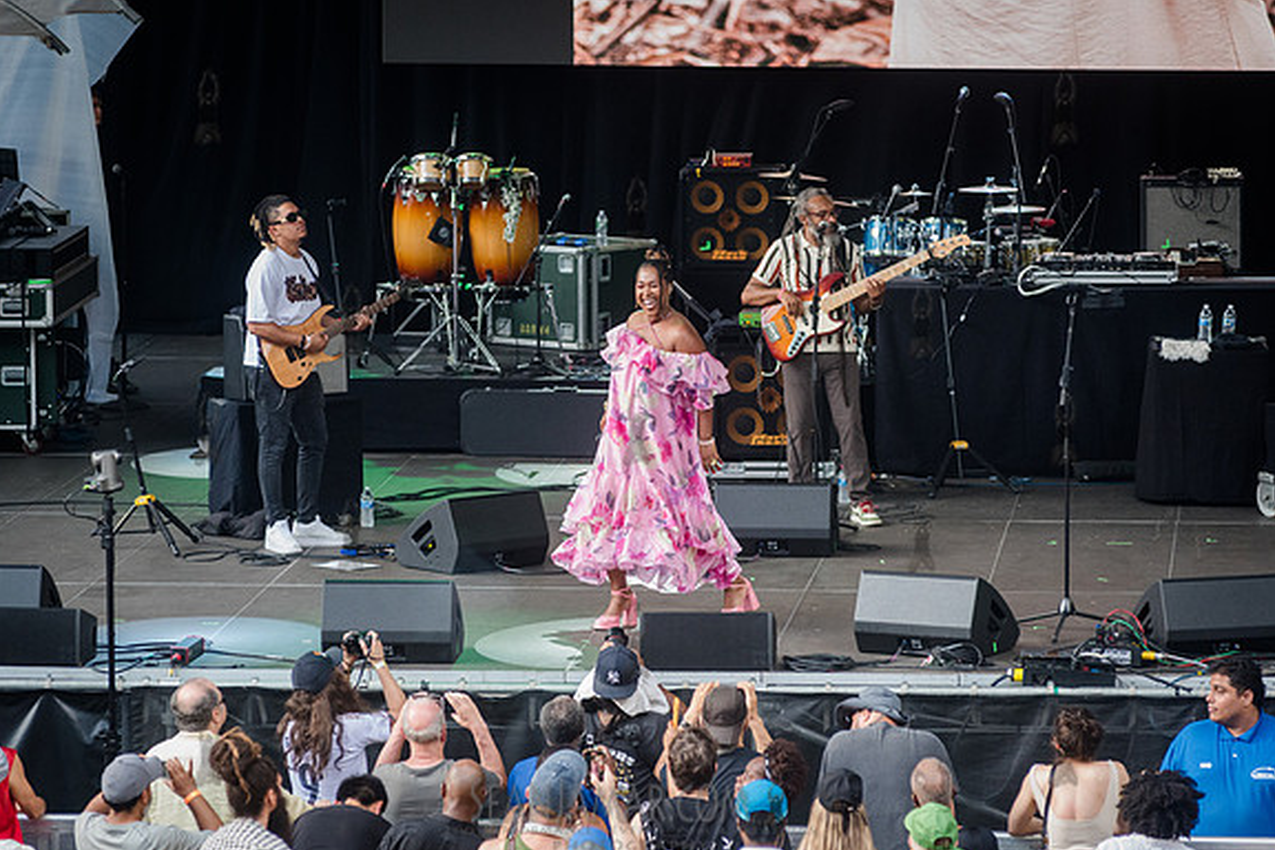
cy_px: 426
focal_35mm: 174
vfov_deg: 7.9
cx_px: 635
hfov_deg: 11.8
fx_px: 6162
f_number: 4
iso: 2000
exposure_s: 1/1000
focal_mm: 170
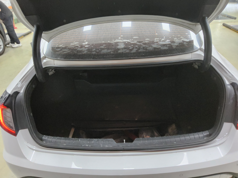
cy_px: 89
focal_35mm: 25
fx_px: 172
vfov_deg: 54.9
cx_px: 119
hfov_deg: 69.4
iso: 800
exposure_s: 1/120
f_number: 2
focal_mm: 3.08
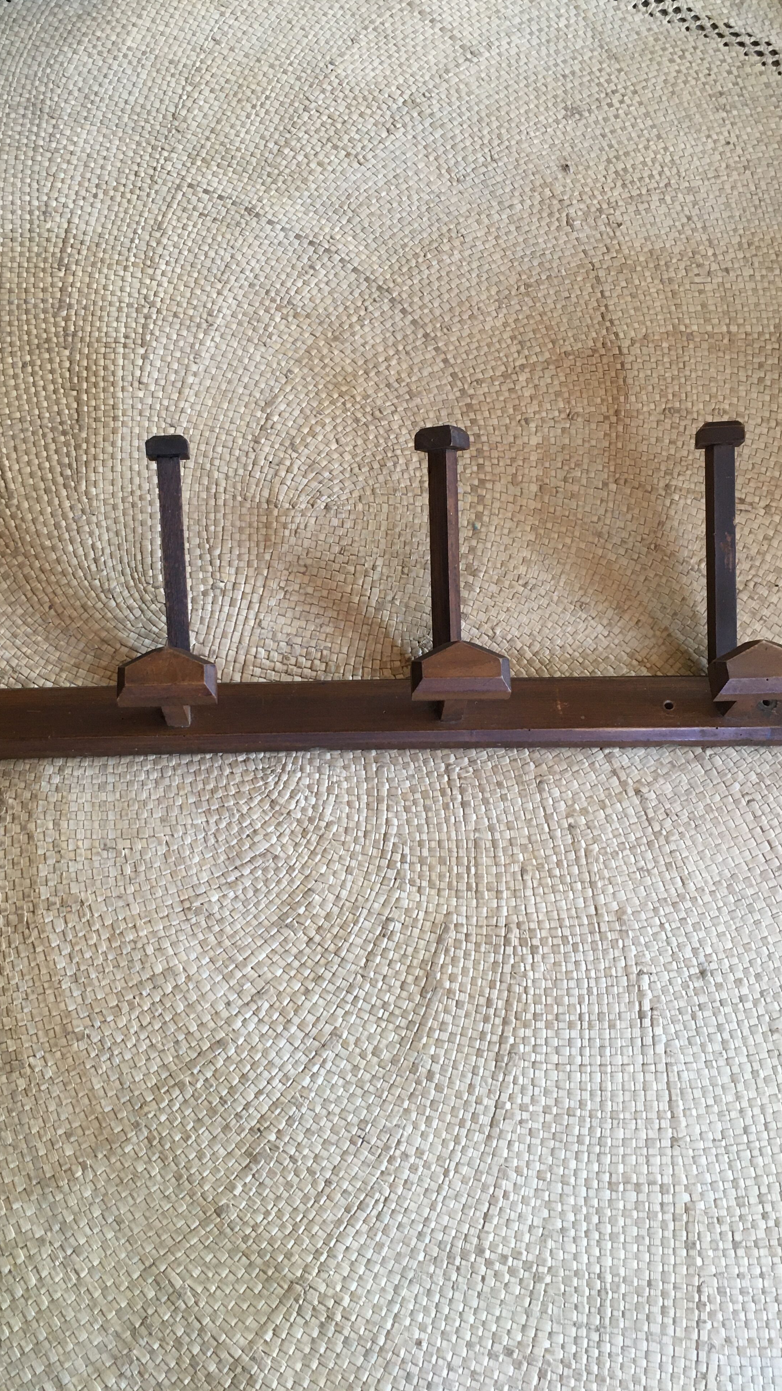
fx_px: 1217
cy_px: 668
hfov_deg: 35.5
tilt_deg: -68.6
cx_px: 305
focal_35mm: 33
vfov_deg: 59.5
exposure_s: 1/33
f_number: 2.2
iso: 125
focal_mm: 4.15
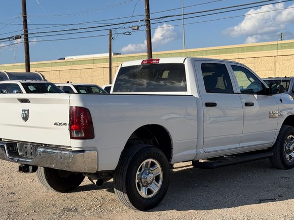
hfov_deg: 36.2
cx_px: 148
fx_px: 450
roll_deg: +3.2
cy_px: 117
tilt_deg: -2.8
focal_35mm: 53
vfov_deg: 27.5
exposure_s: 1/6024
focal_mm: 6.76
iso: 64
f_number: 1.78
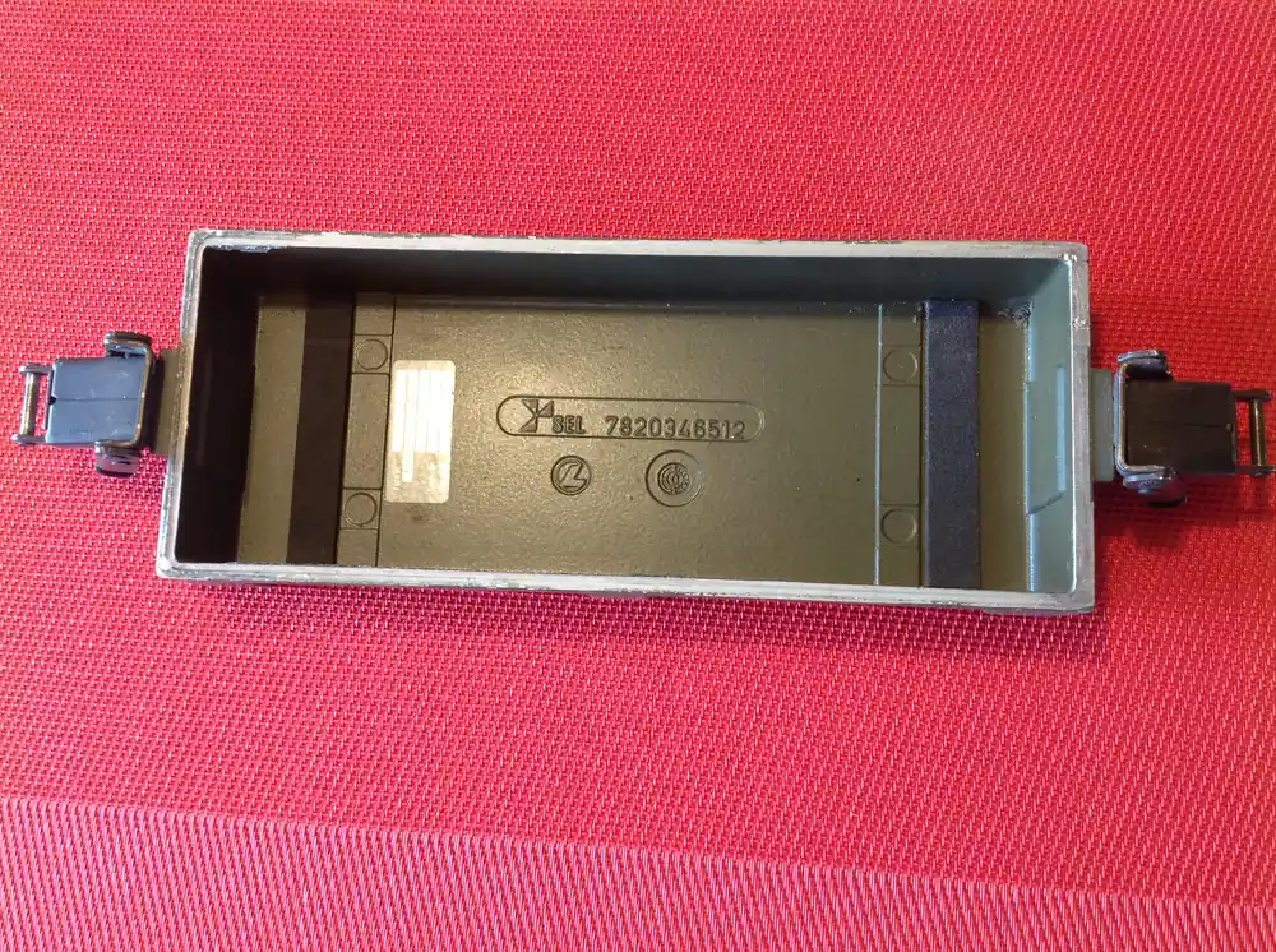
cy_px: 476
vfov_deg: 40.6
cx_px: 638
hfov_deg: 52.7
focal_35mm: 35
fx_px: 1288
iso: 100
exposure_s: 1/15
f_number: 2.4
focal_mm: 4.28
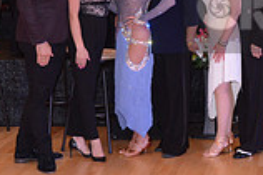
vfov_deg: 11.9
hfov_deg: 16.7
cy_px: 9
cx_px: 365
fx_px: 832
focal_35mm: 114
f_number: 5
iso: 1600
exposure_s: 1/250
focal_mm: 31
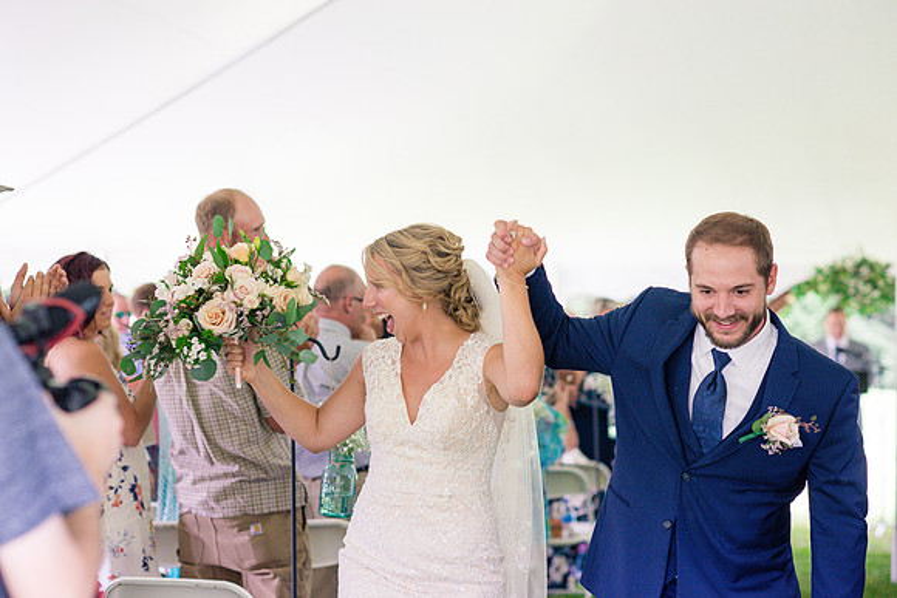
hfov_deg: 23.9
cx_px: 448
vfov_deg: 16.1
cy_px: 299
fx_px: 2118
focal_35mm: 85
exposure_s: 1/250
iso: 500
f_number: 3.2
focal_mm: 85
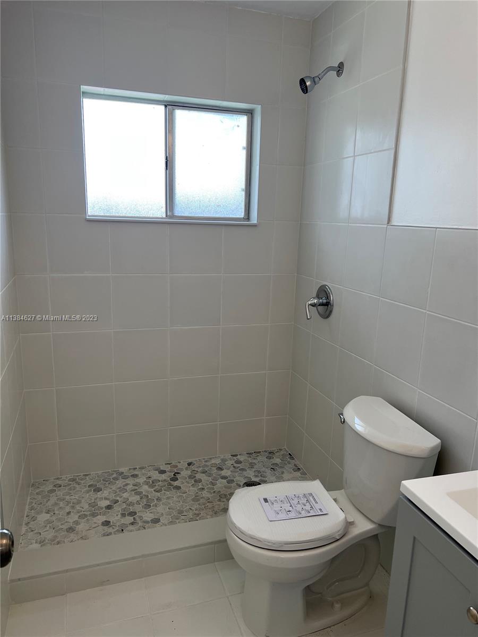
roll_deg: -1.6
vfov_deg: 67.3
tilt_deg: -11.5
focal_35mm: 26
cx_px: 239
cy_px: 318
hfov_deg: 53.1
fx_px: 479
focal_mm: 5.7
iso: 40
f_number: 1.5
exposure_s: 1/258
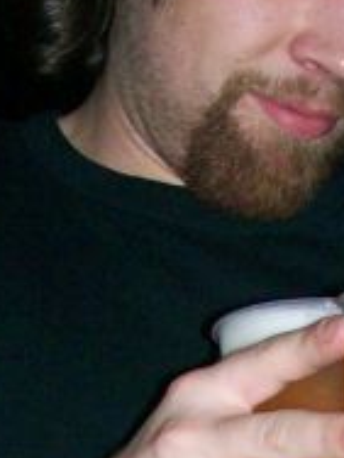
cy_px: 480
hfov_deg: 9.7
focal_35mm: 153
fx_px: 2027
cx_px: 110
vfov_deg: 12.7
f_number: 2.7
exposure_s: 1/64
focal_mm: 6
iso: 140
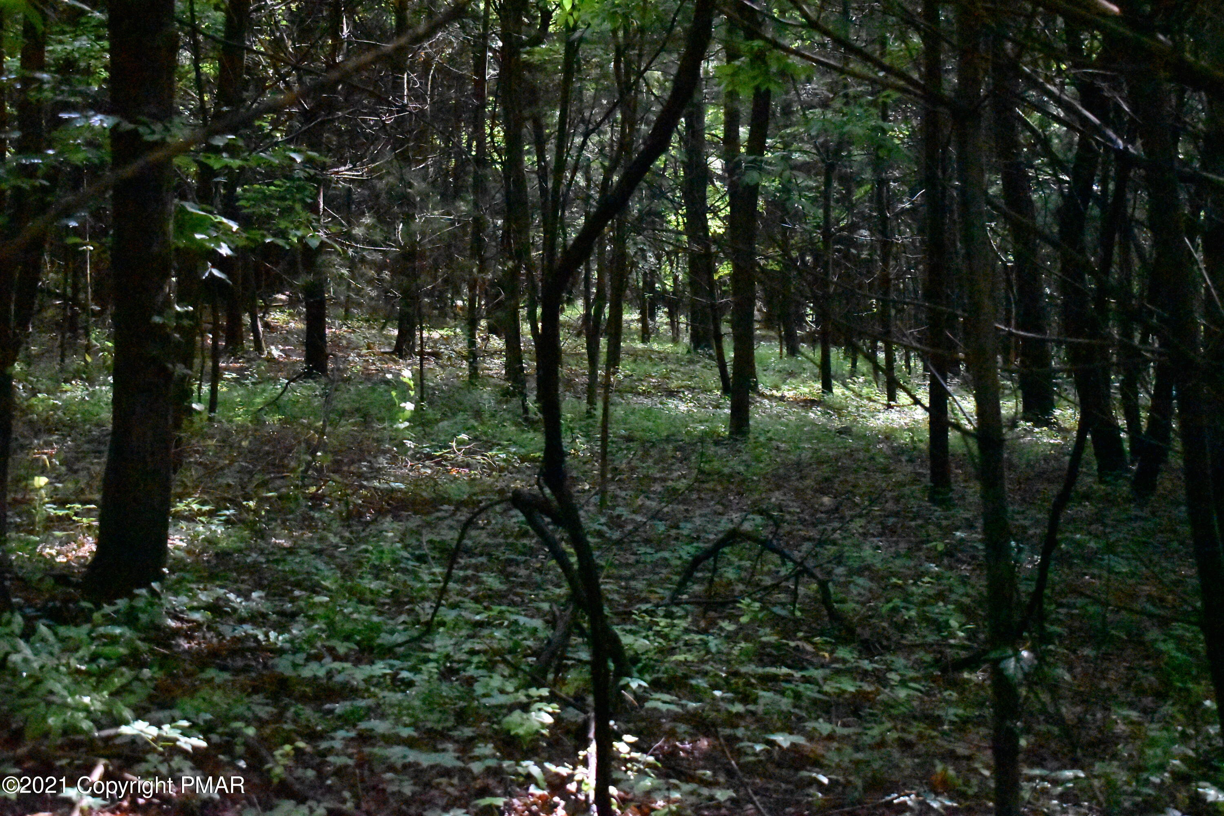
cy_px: 408
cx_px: 612
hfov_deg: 37.9
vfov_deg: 25.8
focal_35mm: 52
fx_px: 1785
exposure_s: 1/4000
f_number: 4.5
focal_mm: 35
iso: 25600
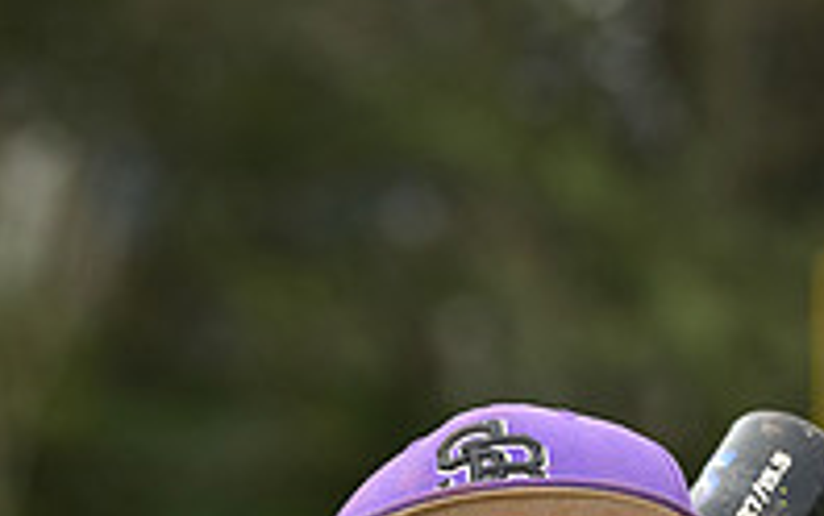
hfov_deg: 4.4
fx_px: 10718
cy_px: 1094
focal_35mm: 477
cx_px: 664
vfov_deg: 2.7
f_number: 5.6
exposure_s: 1/250
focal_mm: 160
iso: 400
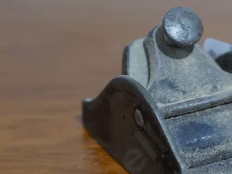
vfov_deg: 9.8
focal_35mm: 151
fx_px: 1012
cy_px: 100
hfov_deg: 13.0
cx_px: 214
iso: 1600
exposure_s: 1/80
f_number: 5.4
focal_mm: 34
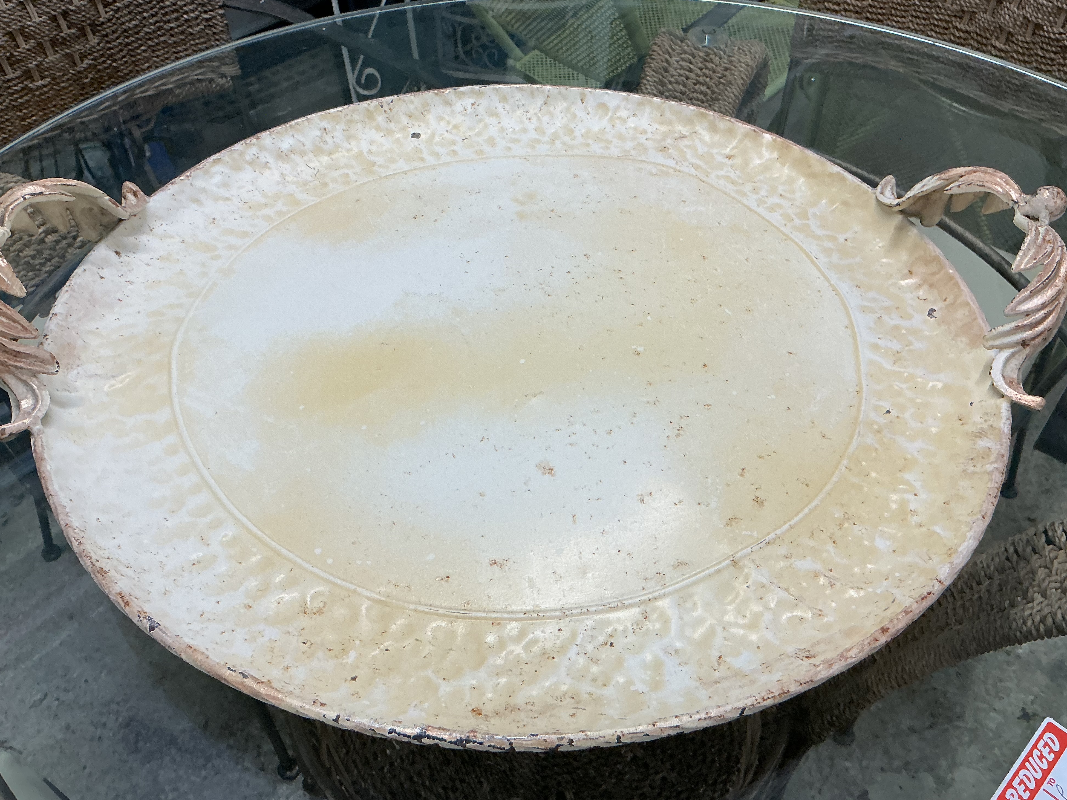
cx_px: 539
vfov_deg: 46.8
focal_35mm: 30
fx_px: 925
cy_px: 393
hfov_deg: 60.0
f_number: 1.8
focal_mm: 3
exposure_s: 1/120
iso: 64
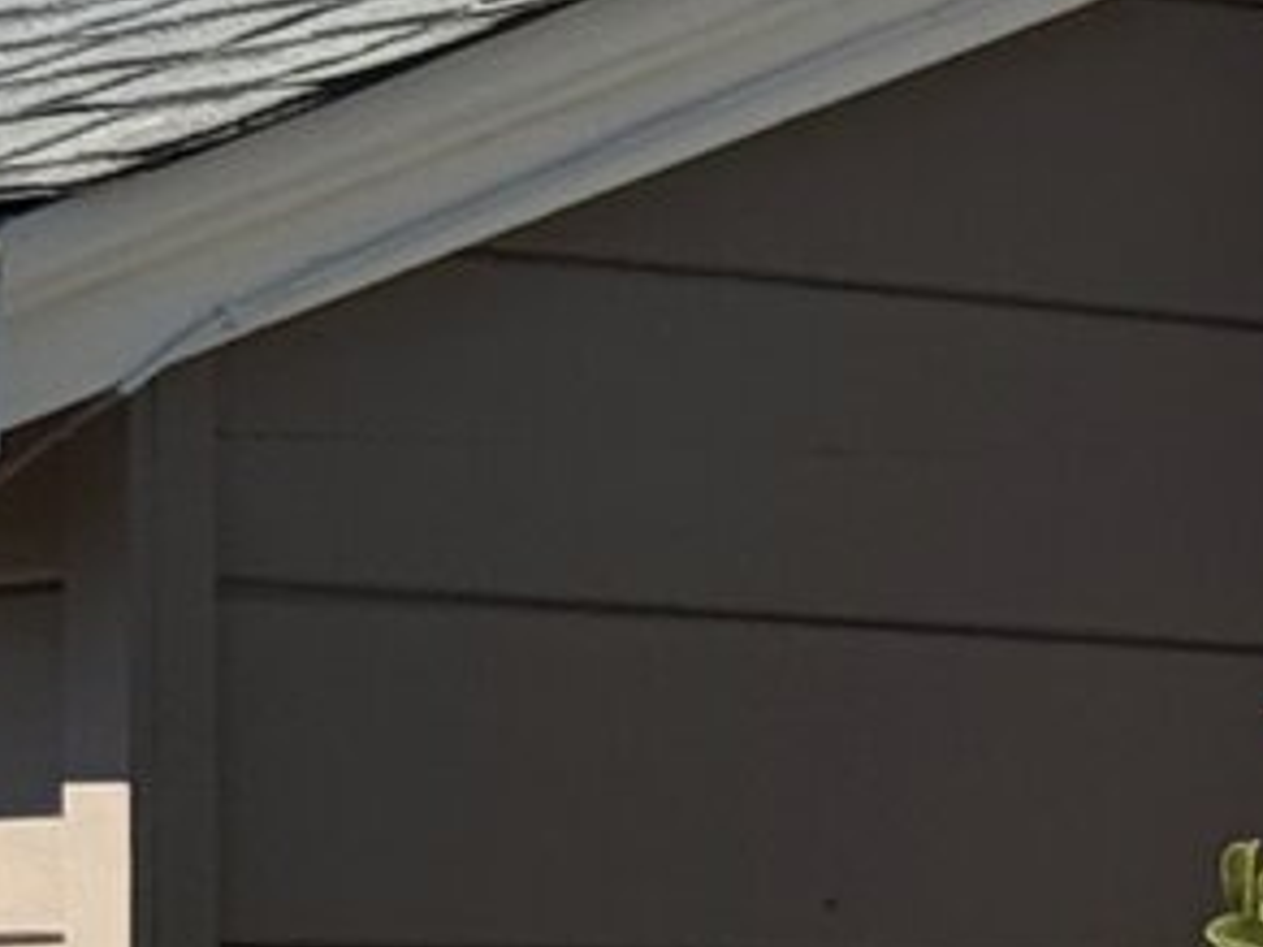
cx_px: 4027
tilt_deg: +2.1
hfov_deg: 5.8
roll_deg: -0.3
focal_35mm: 316
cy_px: 1176
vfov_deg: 4.7
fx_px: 11530
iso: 64
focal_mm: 6.76
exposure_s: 1/3425
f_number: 1.78
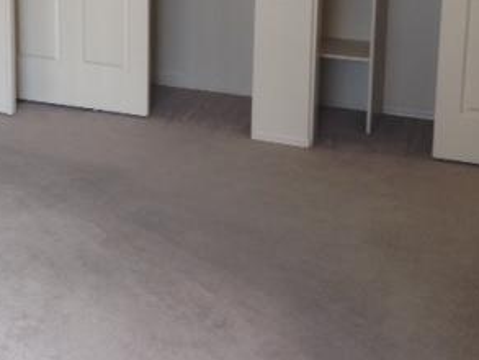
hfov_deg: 26.9
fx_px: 997
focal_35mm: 72
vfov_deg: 19.8
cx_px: 172
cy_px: -5
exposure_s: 1/22
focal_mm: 4.12
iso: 50
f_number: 2.4
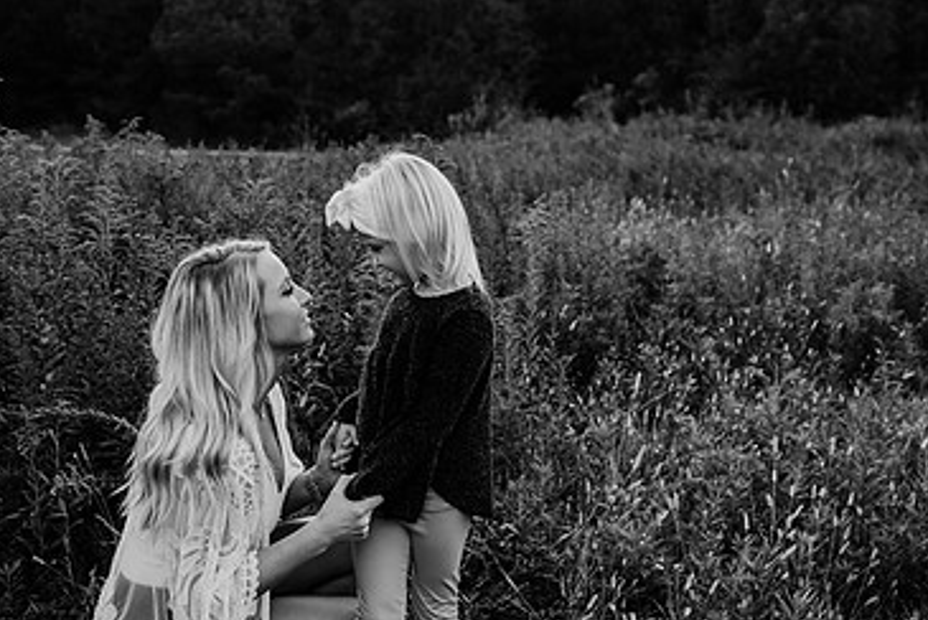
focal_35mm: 40
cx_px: 506
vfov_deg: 33.4
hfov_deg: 48.4
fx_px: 1032
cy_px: 342
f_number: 2.5
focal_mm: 24
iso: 250
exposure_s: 1/1250
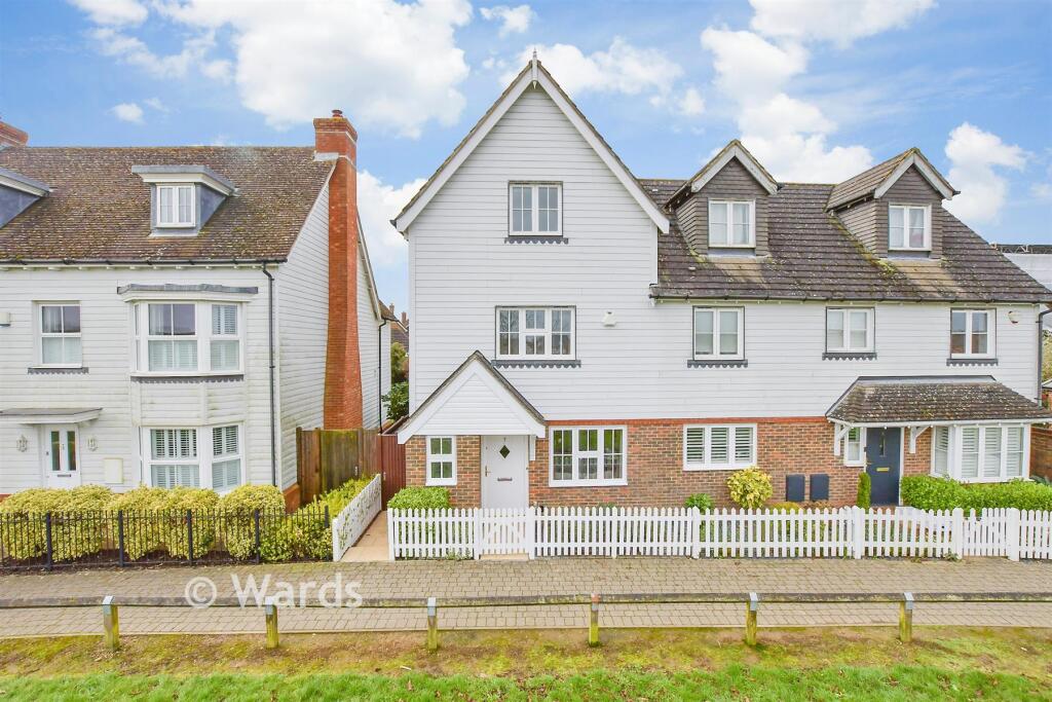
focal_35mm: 15
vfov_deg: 77.3
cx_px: 526
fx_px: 438
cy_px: 351
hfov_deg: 100.4
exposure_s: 1/1600
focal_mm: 10
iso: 400
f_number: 8
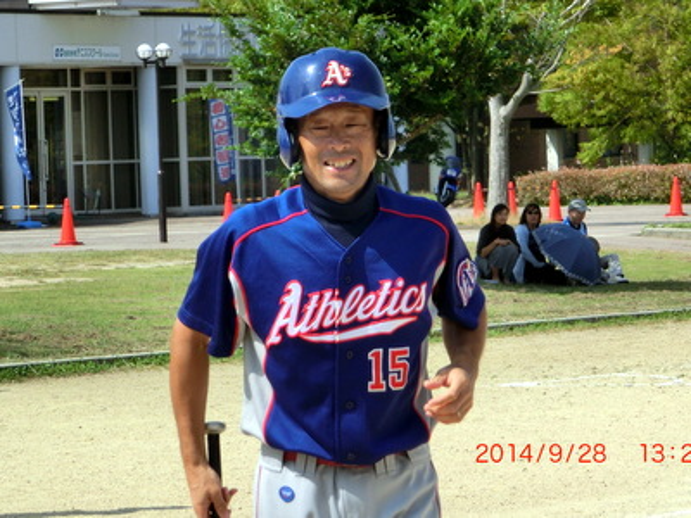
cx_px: 346
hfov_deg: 9.1
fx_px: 4352
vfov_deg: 6.8
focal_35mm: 218
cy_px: 259
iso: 160
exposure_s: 1/1000
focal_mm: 38.6
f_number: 5.8
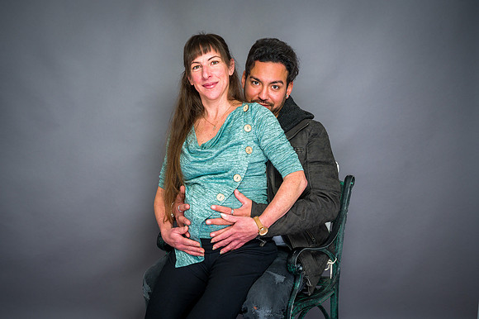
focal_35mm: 45
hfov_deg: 43.6
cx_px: 240
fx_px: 598
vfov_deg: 29.8
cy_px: 160
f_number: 5.6
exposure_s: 1/100
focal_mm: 45
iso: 200
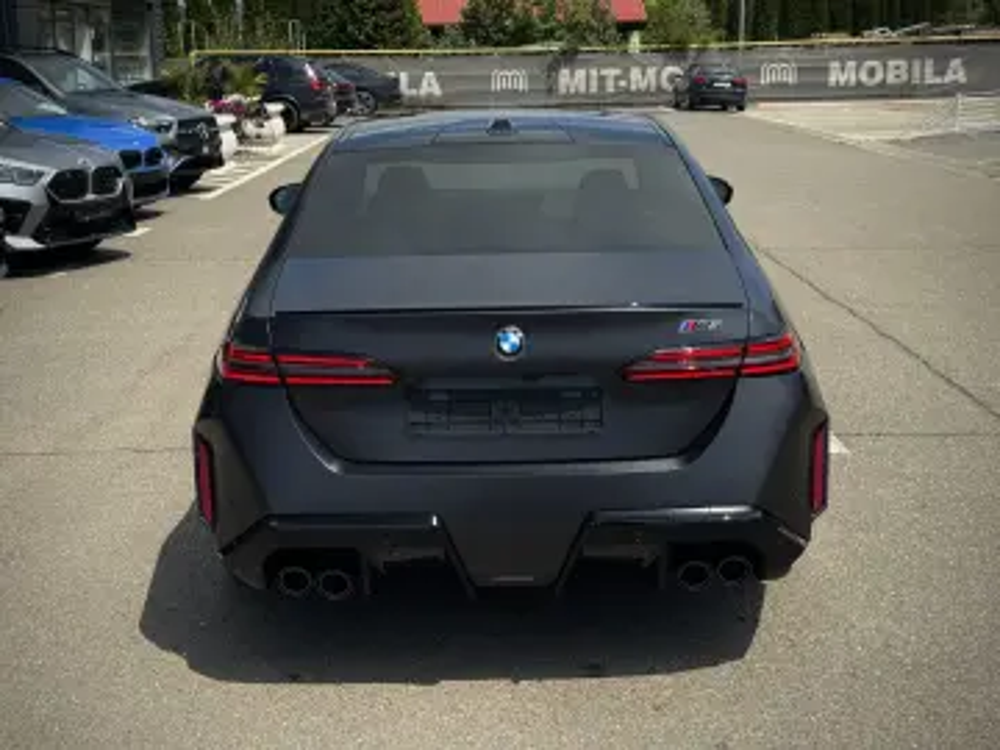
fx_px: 1387
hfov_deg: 39.7
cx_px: 500
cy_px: 375
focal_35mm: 48
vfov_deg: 30.3
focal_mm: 6.76
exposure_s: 1/2717
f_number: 1.78
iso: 64
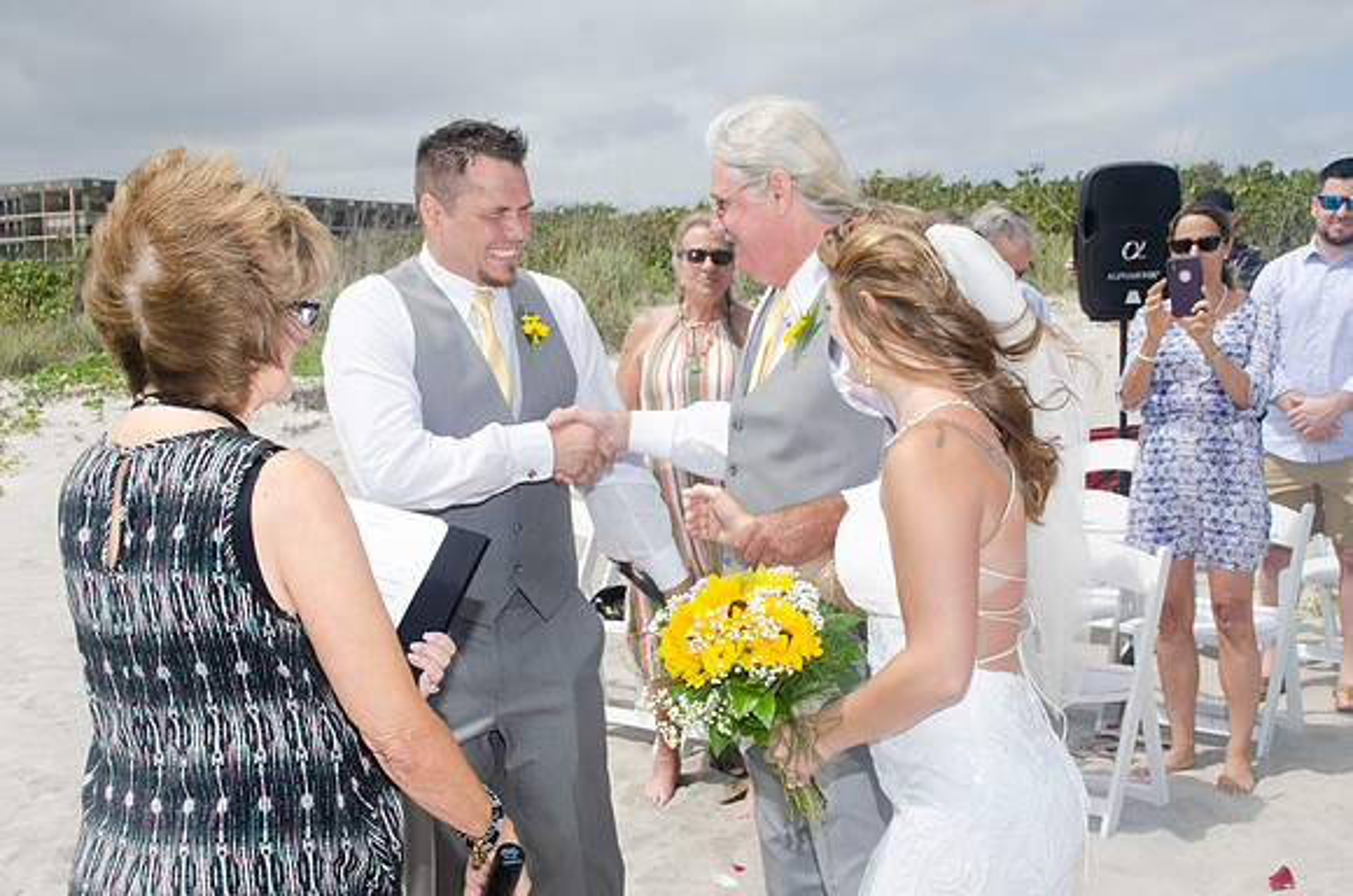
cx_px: 676
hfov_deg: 41.2
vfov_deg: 27.9
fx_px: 1800
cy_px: 448
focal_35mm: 48
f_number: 11
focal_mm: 32
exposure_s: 1/250
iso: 100
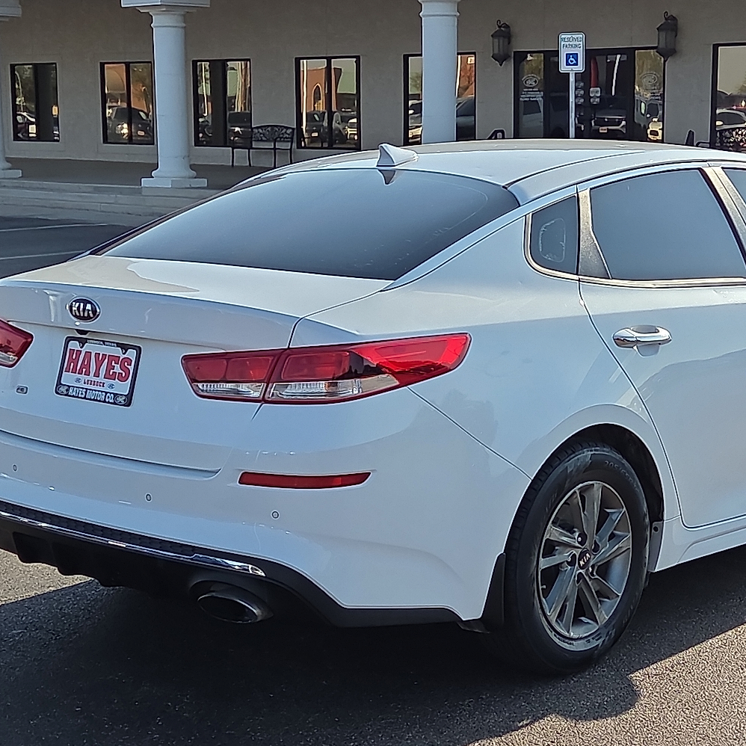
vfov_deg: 25.4
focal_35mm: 68
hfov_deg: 25.3
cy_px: 387
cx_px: 468
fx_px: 1658
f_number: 1.8
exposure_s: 1/1250
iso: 25
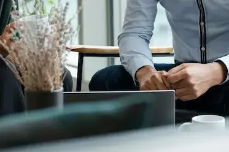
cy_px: 8
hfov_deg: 12.7
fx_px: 1023
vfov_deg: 8.5
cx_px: 196
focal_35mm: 161
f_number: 2.8
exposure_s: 1/400
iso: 800
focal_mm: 50
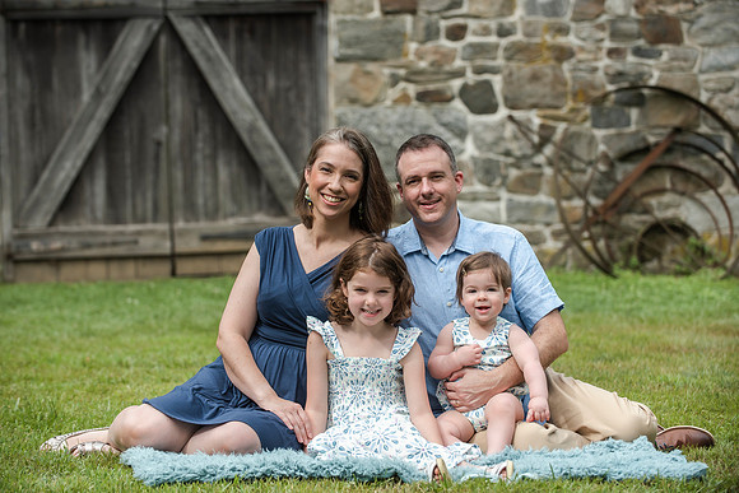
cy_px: 239
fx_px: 2157
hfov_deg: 19.4
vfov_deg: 13.0
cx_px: 358
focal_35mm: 105
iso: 400
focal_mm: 102
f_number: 4
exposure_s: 1/4000
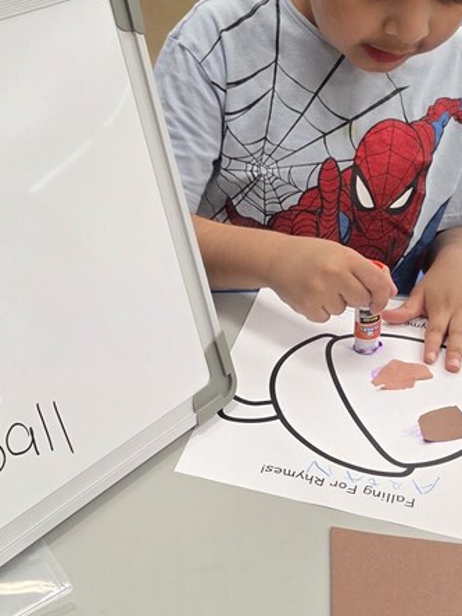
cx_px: 135
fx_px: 943
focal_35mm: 53
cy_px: 450
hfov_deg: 27.3
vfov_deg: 35.5
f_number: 1.8
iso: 200
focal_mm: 5.4
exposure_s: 1/120
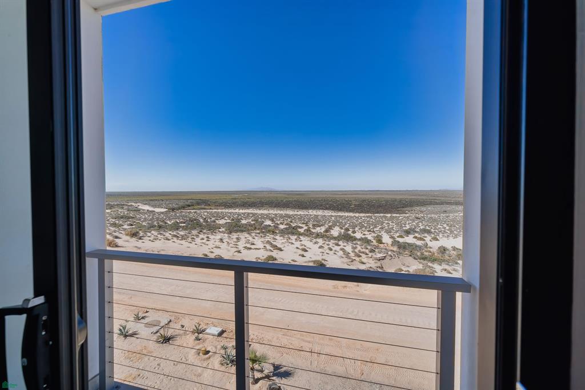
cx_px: 292
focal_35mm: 14
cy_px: 195
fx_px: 227
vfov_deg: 81.2
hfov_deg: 104.3
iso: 400
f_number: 5.6
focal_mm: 14
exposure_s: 1/3000
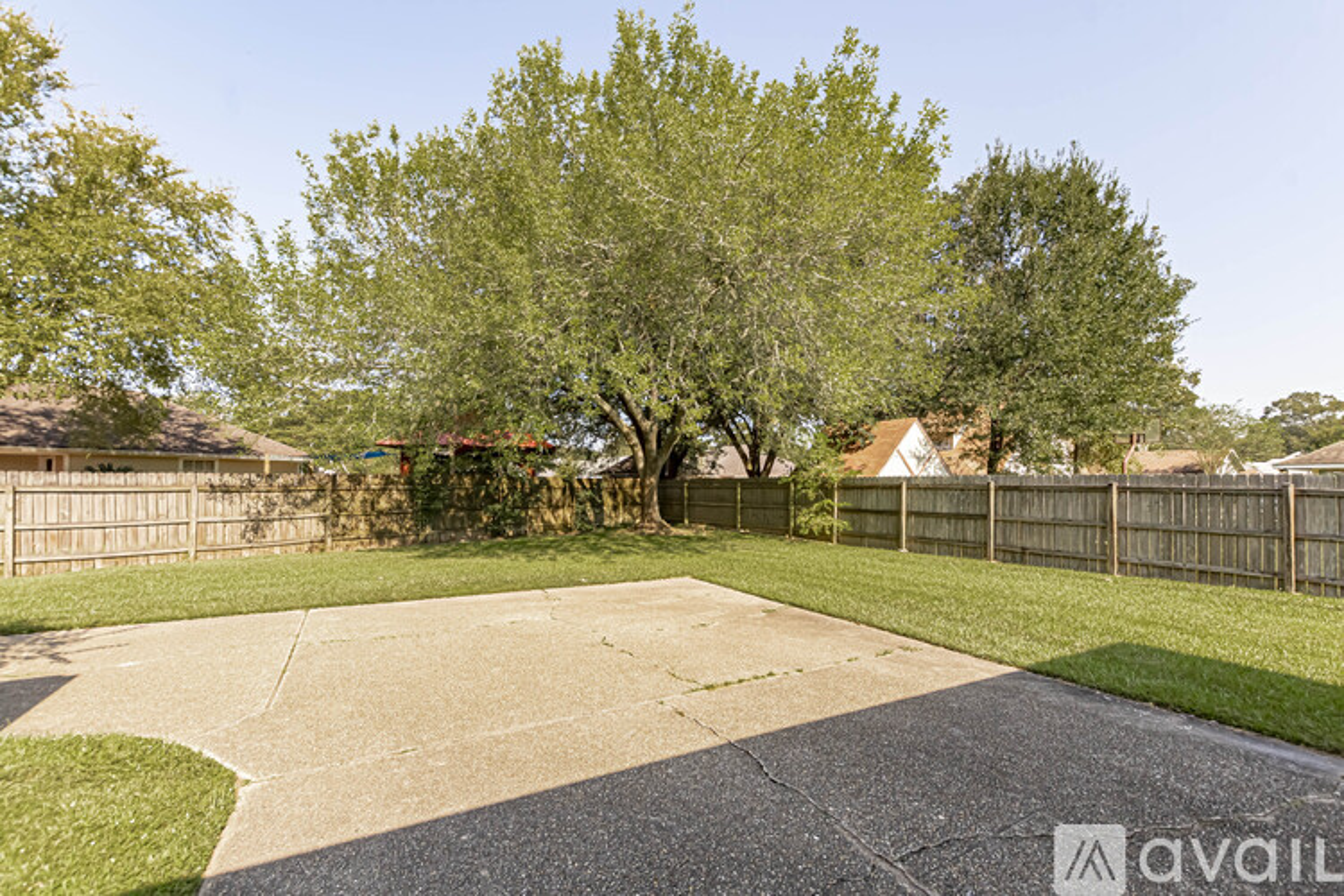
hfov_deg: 100.4
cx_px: 672
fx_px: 560
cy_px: 448
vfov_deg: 77.3
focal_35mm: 15
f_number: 7.1
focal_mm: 10
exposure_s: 1/640
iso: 400
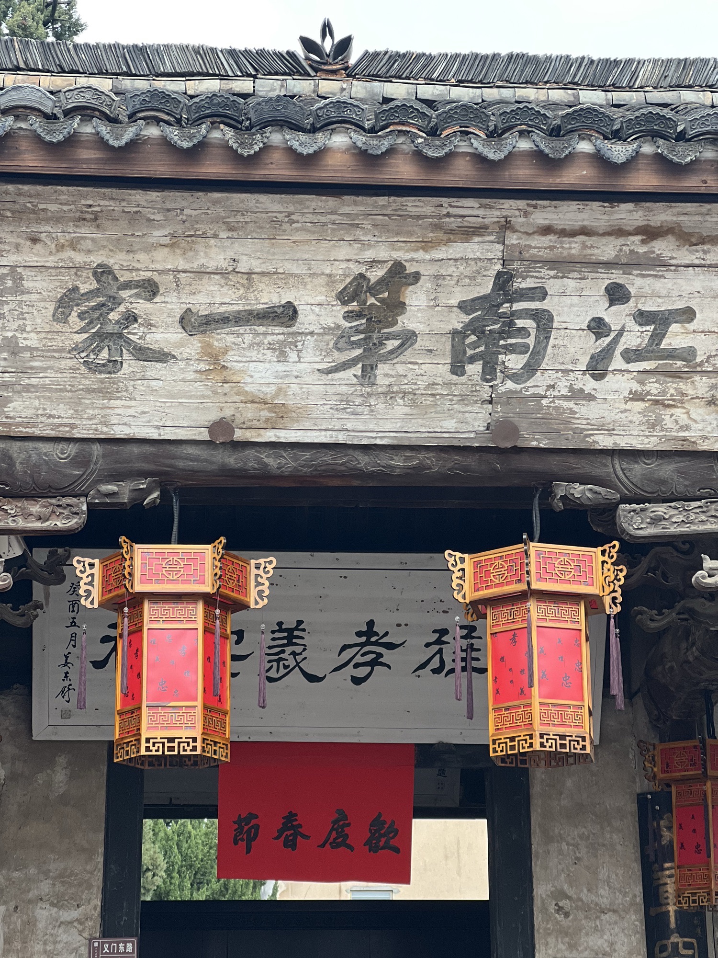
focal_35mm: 77
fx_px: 2129
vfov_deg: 25.3
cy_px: 479
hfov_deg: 19.1
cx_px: 359
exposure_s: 1/121
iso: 100
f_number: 2.8
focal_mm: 9
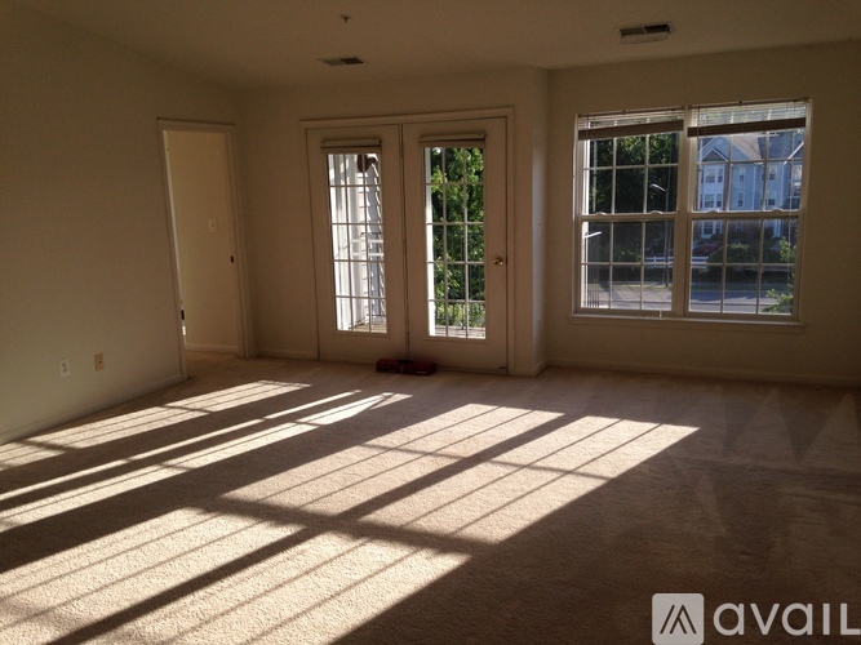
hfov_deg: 55.4
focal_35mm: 33
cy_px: 322
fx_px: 821
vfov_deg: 42.9
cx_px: 430
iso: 50
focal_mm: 4.12
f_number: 2.4
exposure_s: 1/678
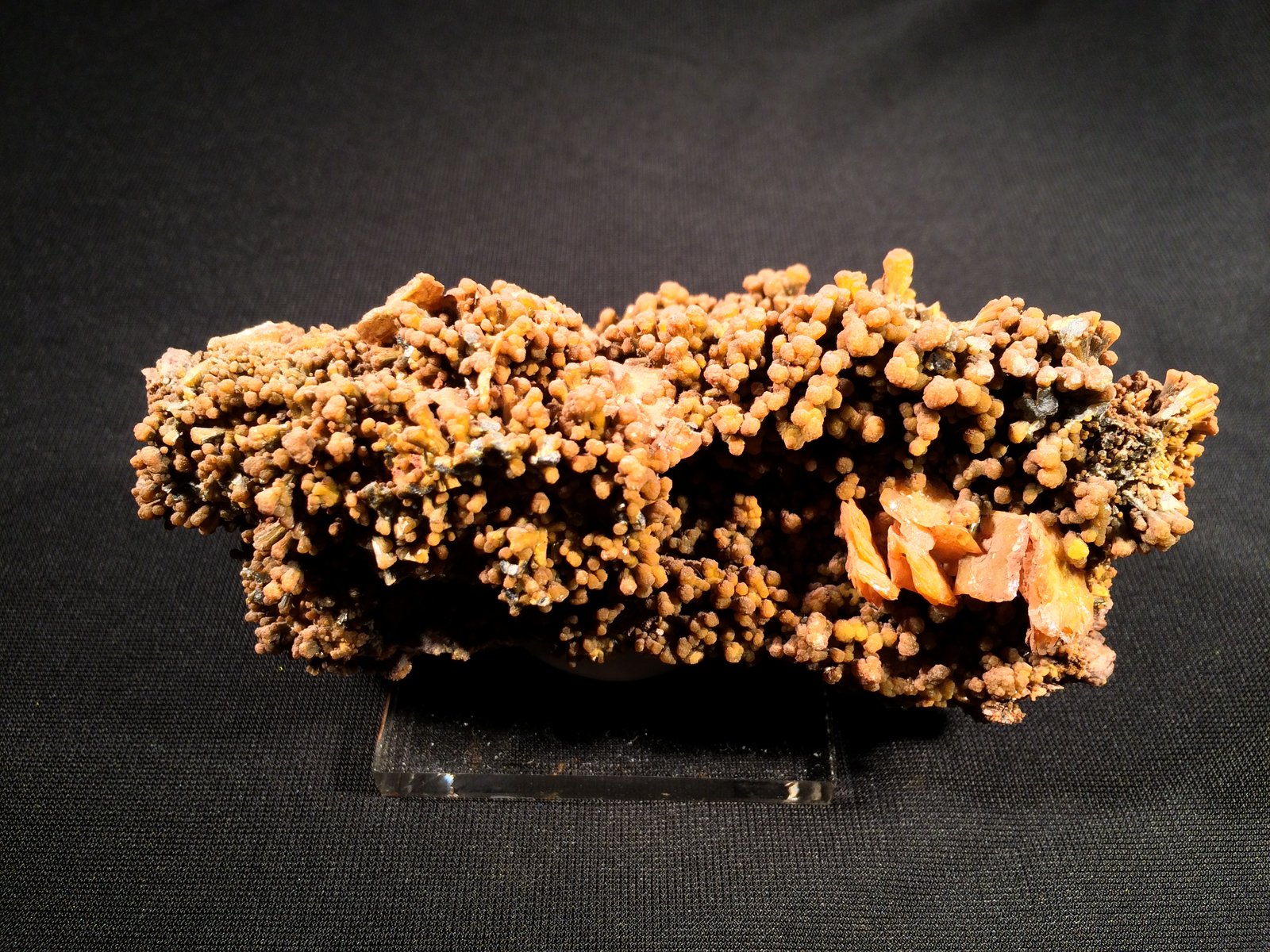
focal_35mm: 29
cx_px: 635
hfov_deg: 61.7
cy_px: 476
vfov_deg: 48.2
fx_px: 1064
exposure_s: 1/60
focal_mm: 4.15
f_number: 2.2
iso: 50
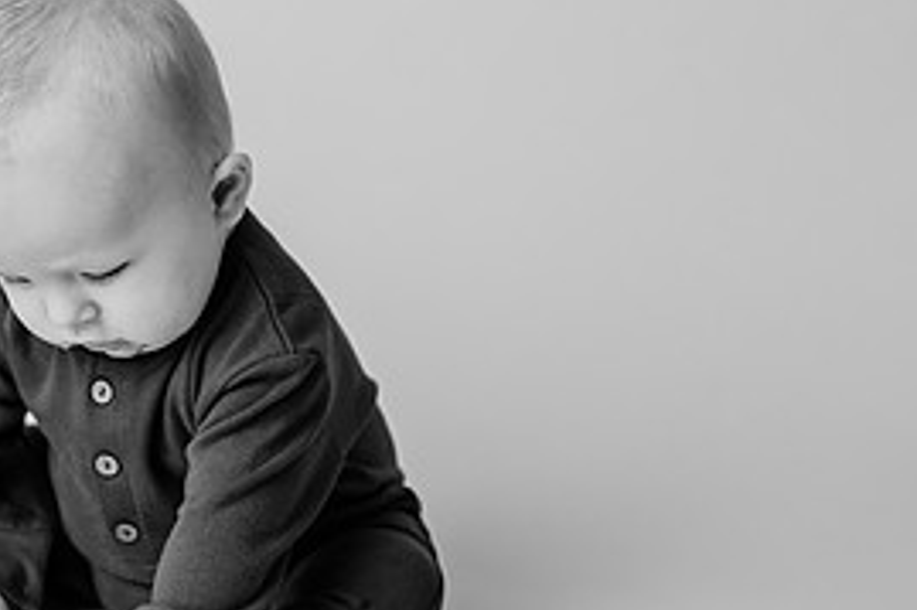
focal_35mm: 108
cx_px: 136
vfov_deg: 12.7
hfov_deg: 18.7
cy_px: 261
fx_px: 2749
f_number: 2.8
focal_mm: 50
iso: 100
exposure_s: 1/160
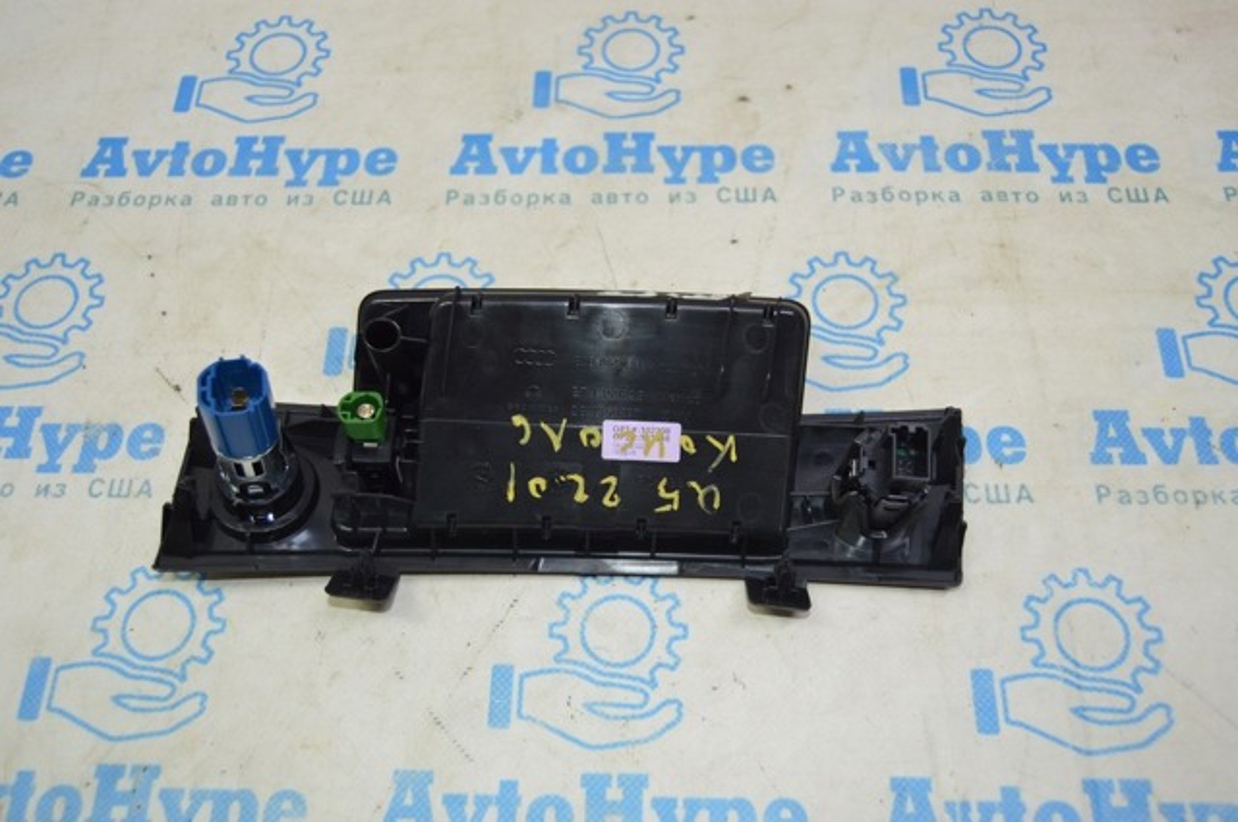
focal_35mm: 34
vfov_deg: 38.3
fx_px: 1185
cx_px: 619
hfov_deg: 55.2
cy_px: 411
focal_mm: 23
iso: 400
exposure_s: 1/60
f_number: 4
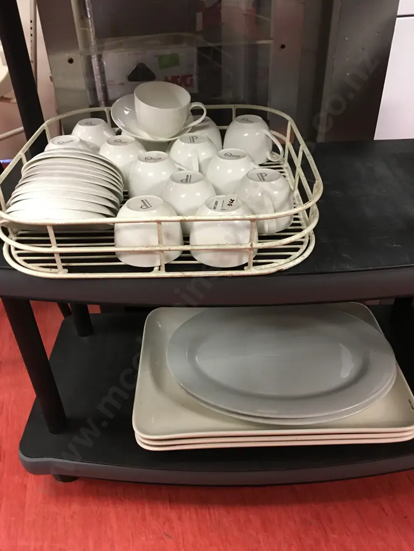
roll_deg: +1.0
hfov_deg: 48.2
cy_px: 276
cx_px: 207
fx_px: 462
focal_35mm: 29
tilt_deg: -34.0
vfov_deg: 61.7
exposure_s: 1/17
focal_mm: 4.15
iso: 100
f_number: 2.2
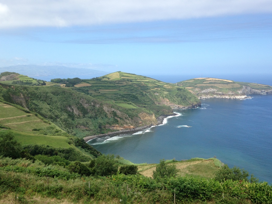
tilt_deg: -7.2
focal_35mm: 36
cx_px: 137
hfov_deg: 51.3
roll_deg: +0.0
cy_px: 105
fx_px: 283
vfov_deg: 39.7
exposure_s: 1/1043
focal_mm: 4.12
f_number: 2.4
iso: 50
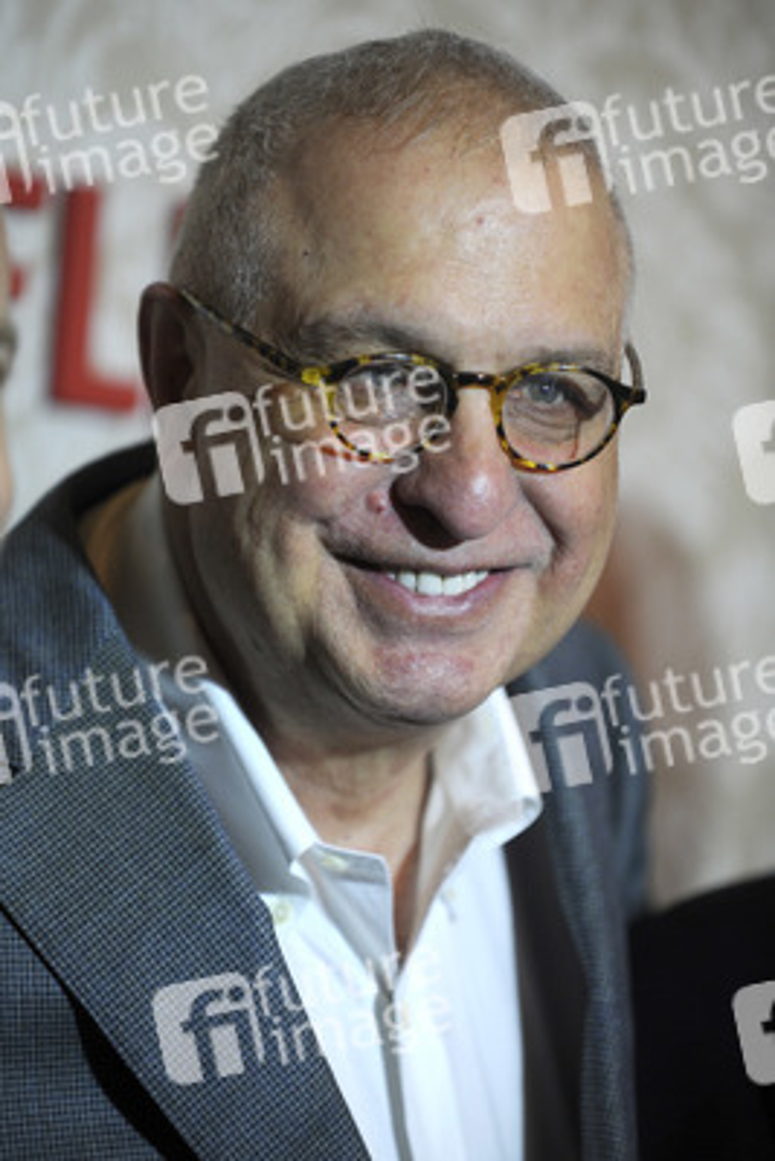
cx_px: 388
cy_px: 580
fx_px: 5646
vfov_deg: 11.7
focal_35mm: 175
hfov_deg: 7.9
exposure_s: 1/250
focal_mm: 175
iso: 1600
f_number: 2.8
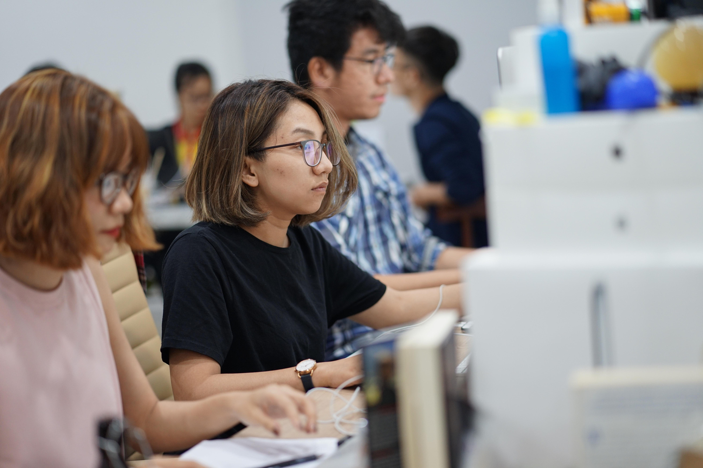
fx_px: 1660
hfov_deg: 23.9
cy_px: 234
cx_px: 352
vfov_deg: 16.1
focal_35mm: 85
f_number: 2
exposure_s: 1/100
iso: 320
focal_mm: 85
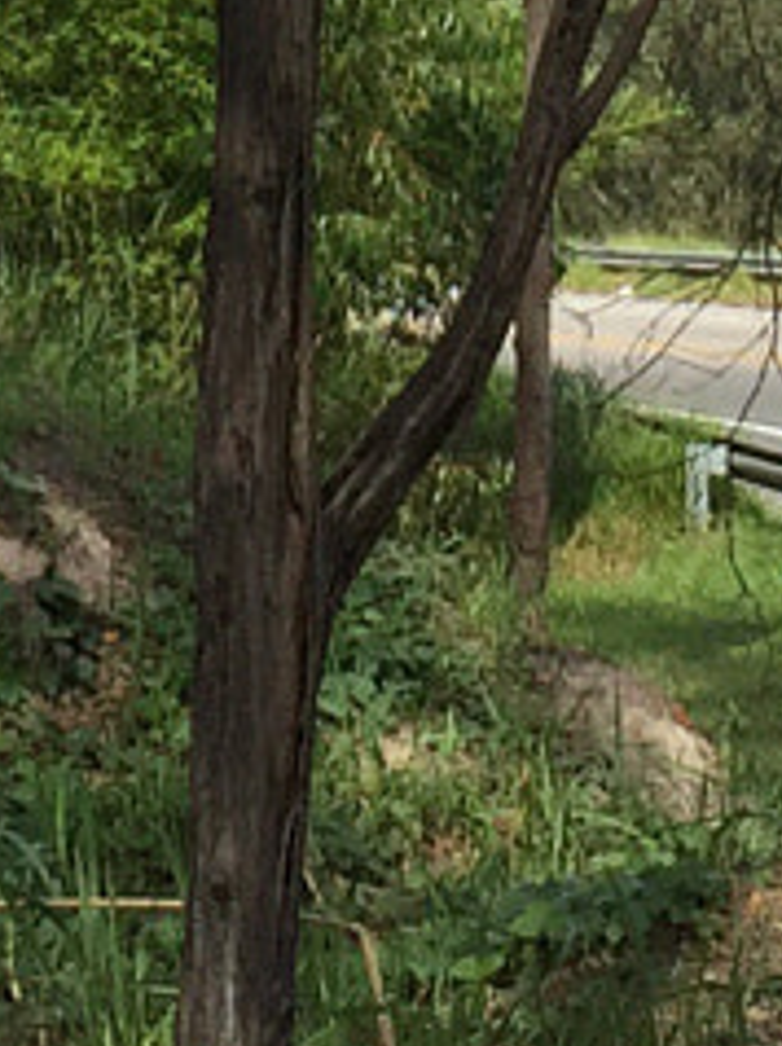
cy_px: -756
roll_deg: +1.6
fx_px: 5884
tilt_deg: +7.4
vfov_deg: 9.7
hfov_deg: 7.6
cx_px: 461
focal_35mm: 195
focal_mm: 4.15
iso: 32
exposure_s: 1/2639
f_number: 2.2
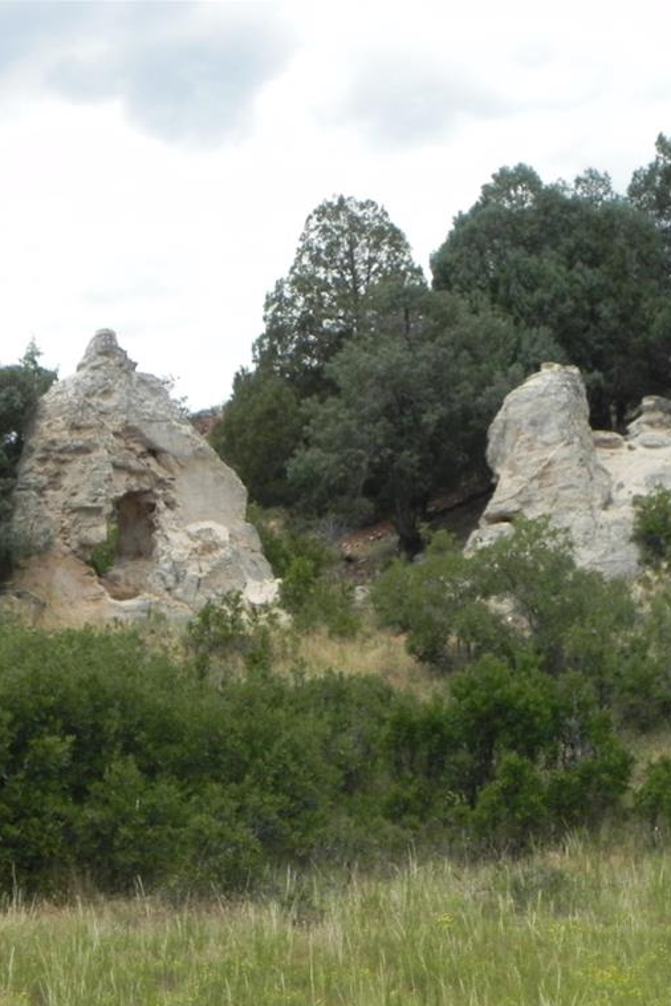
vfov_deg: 27.7
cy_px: 508
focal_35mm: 73
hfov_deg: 18.7
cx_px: 400
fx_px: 2039
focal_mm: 9.2
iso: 160
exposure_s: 1/325
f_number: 6.3
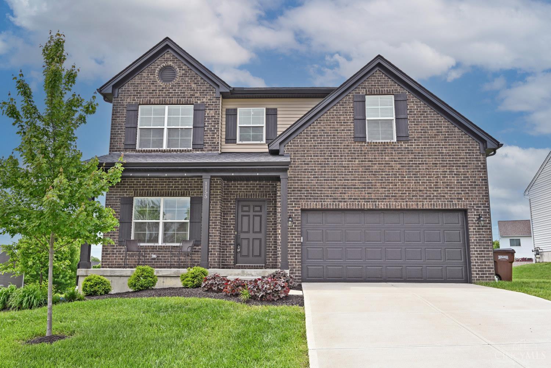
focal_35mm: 30
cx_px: 276
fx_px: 459
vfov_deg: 43.6
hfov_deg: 61.9
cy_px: 184
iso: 100
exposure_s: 1/400
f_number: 7.1
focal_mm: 30
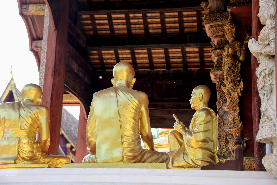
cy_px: 92
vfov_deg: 20.0
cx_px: 138
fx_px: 523
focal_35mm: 68
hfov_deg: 29.6
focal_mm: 68
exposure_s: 1/160
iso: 100
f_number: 5.6
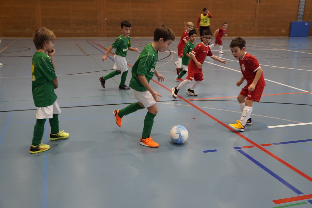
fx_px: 338
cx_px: 156
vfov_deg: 34.3
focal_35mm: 39
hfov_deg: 49.5
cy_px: 104
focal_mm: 26
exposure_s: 1/160
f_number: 4
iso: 1000
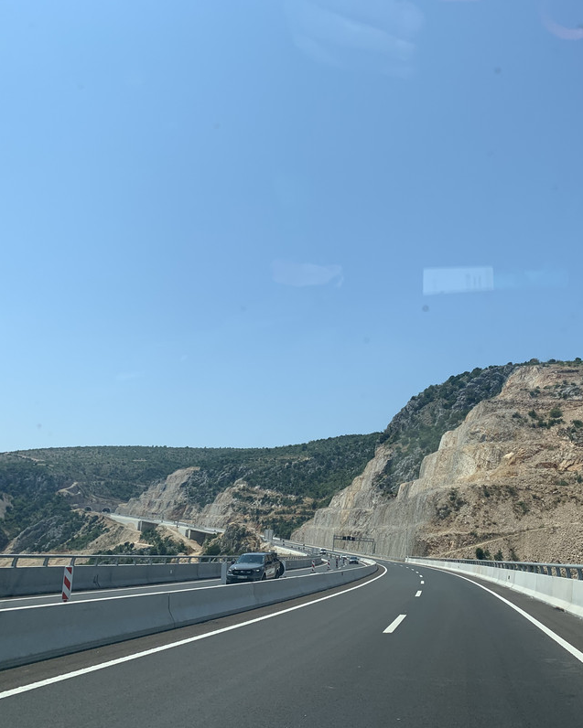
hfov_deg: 43.0
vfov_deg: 52.8
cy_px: 363
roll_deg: -1.1
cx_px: 363
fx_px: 733
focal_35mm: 34
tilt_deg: +14.1
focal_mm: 4.25
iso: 25
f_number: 1.8
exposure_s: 1/3521
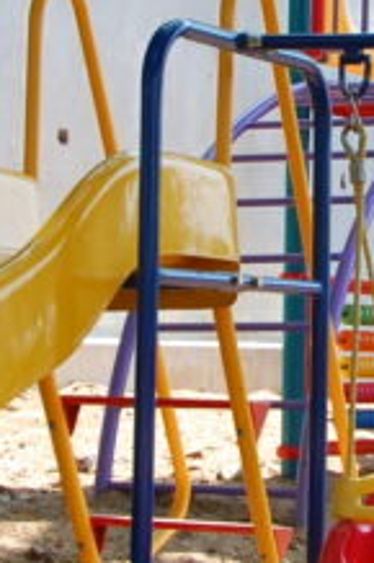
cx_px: 444
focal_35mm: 155
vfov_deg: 13.2
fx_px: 2419
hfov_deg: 8.7
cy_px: 151
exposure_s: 1/160
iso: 200
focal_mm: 22
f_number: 6.3
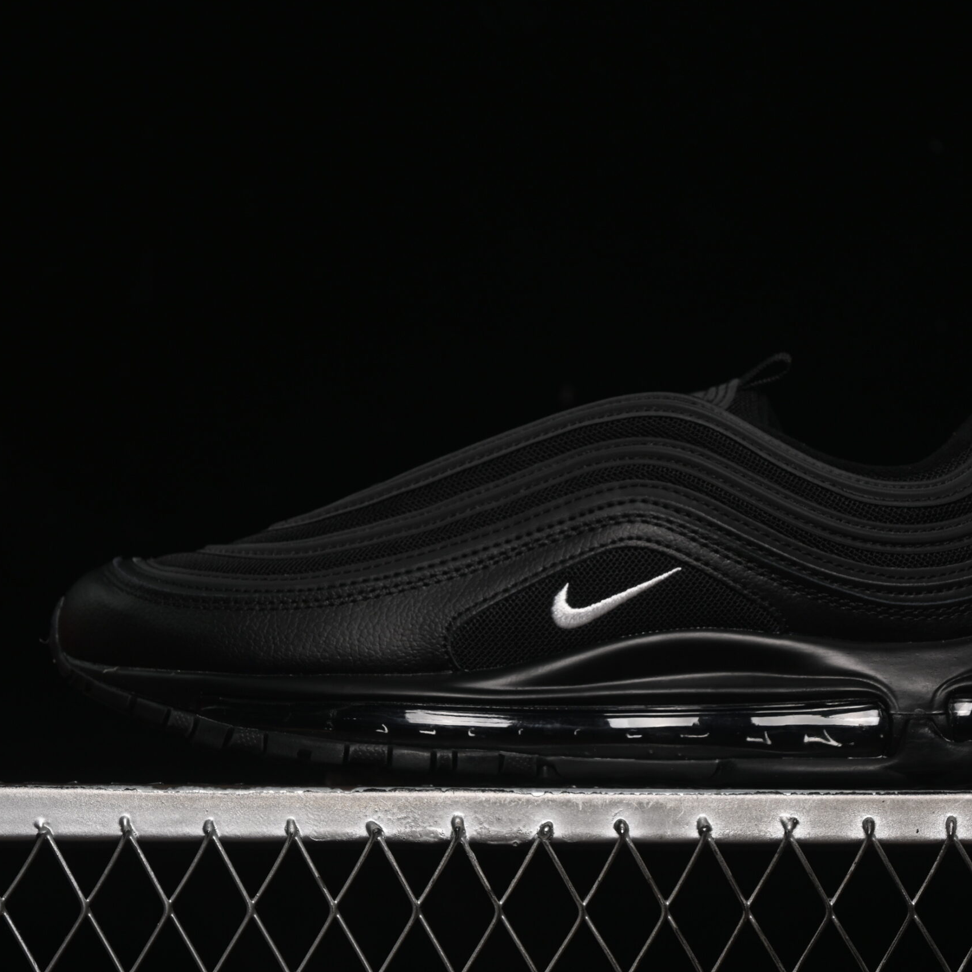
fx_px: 3050
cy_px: 485
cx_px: 588
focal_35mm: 96
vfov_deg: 18.1
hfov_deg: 18.1
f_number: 6.3
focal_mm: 50
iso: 160
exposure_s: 1/50
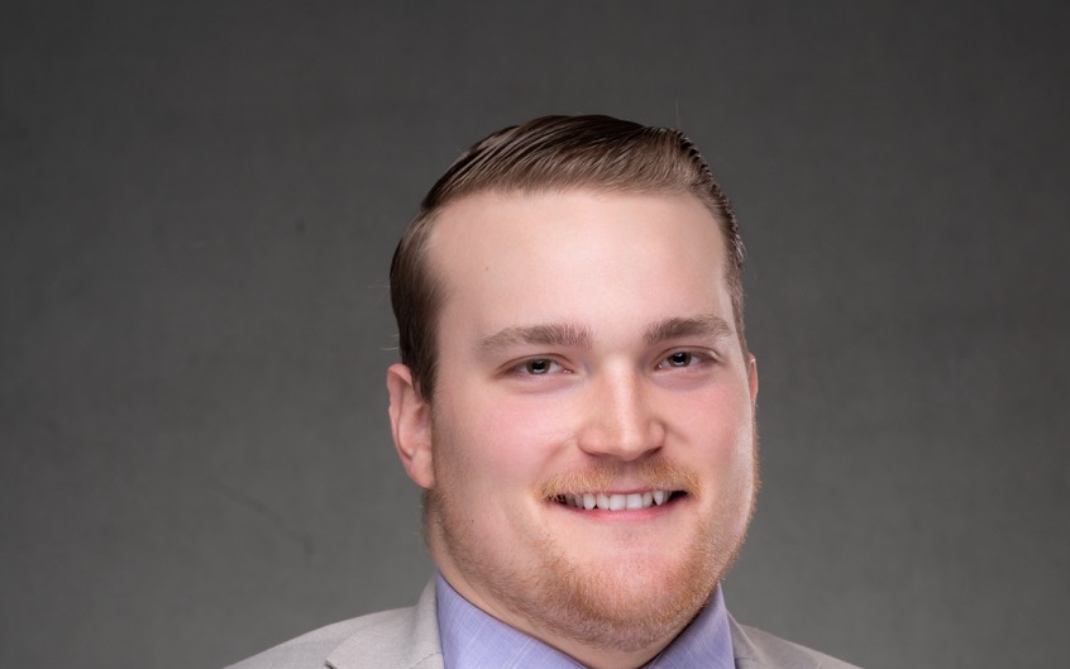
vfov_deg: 9.9
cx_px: 538
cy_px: 711
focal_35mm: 131
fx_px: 3821
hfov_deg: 15.9
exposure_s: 1/200
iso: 160
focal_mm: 85
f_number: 10
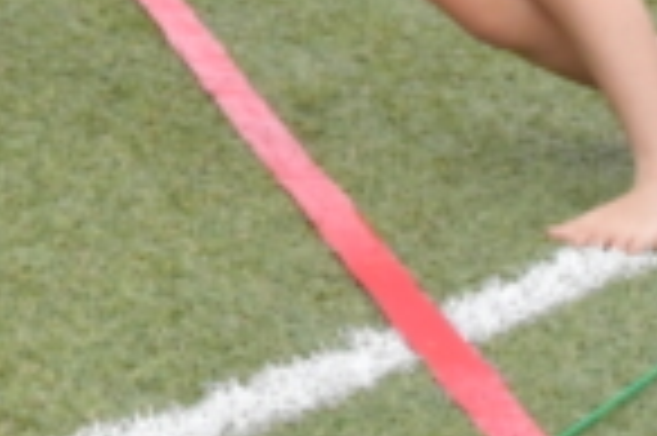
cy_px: -580
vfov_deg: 6.8
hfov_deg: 10.6
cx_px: -238
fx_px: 3464
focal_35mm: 190
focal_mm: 24
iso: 4000
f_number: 16
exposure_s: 1/1000
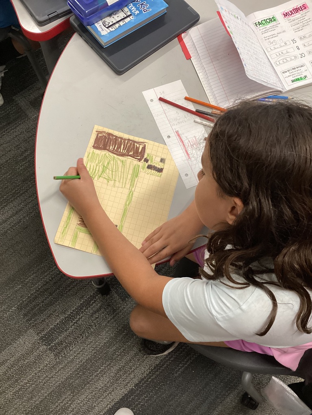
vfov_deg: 58.4
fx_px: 373
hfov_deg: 45.4
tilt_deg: -74.3
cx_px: 156
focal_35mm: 31
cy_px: 208
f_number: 2.4
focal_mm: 3.3
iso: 200
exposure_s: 1/60
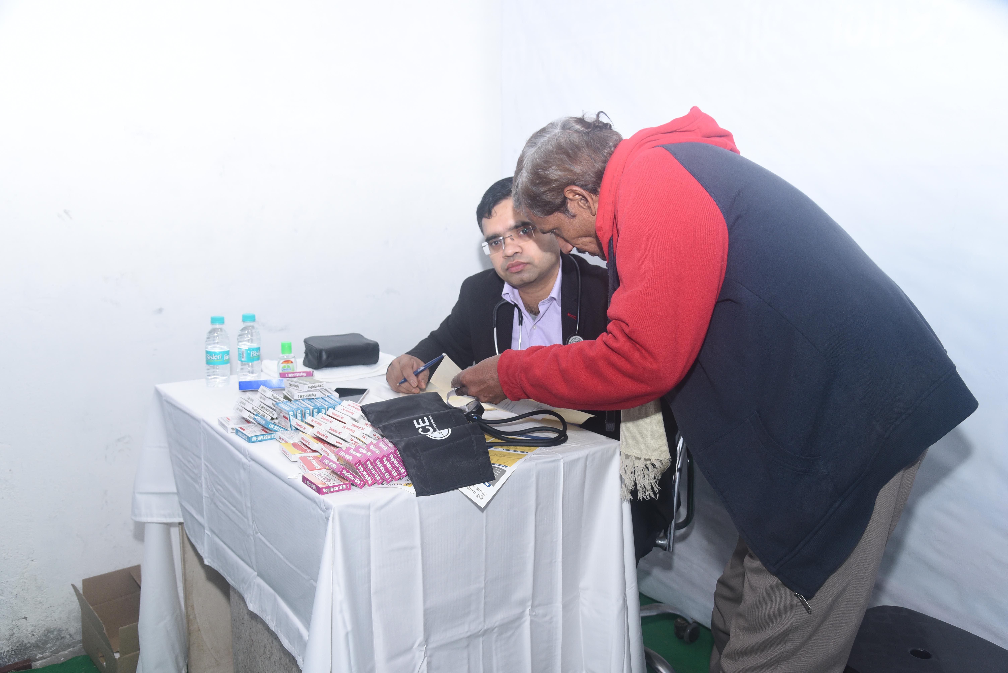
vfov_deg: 41.1
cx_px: 504
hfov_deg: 58.7
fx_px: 896
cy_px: 336
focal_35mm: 32
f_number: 6.3
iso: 800
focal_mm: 32
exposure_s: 1/125
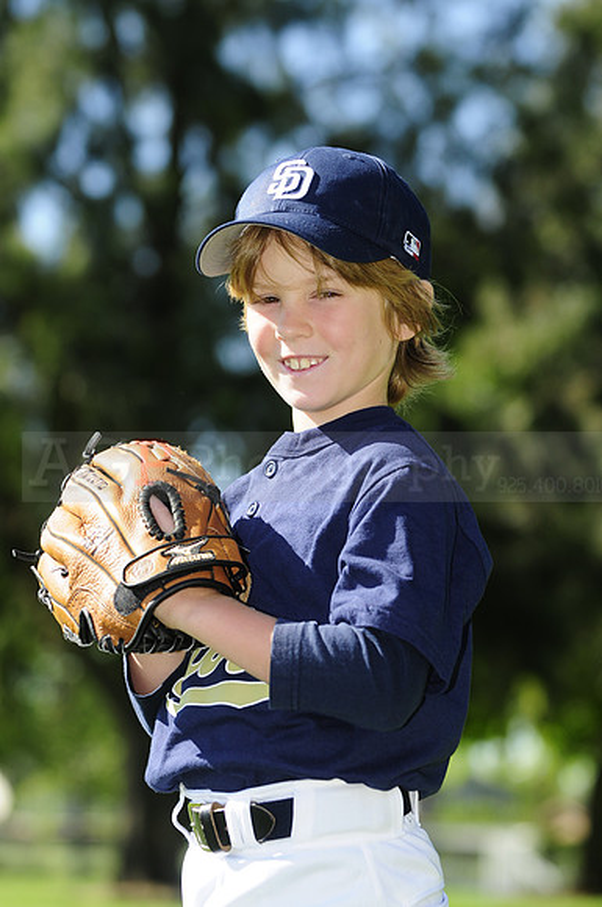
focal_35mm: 147
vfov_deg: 14.0
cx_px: 301
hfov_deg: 9.3
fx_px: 3698
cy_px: 454
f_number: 4.5
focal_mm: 98
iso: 200
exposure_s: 1/800
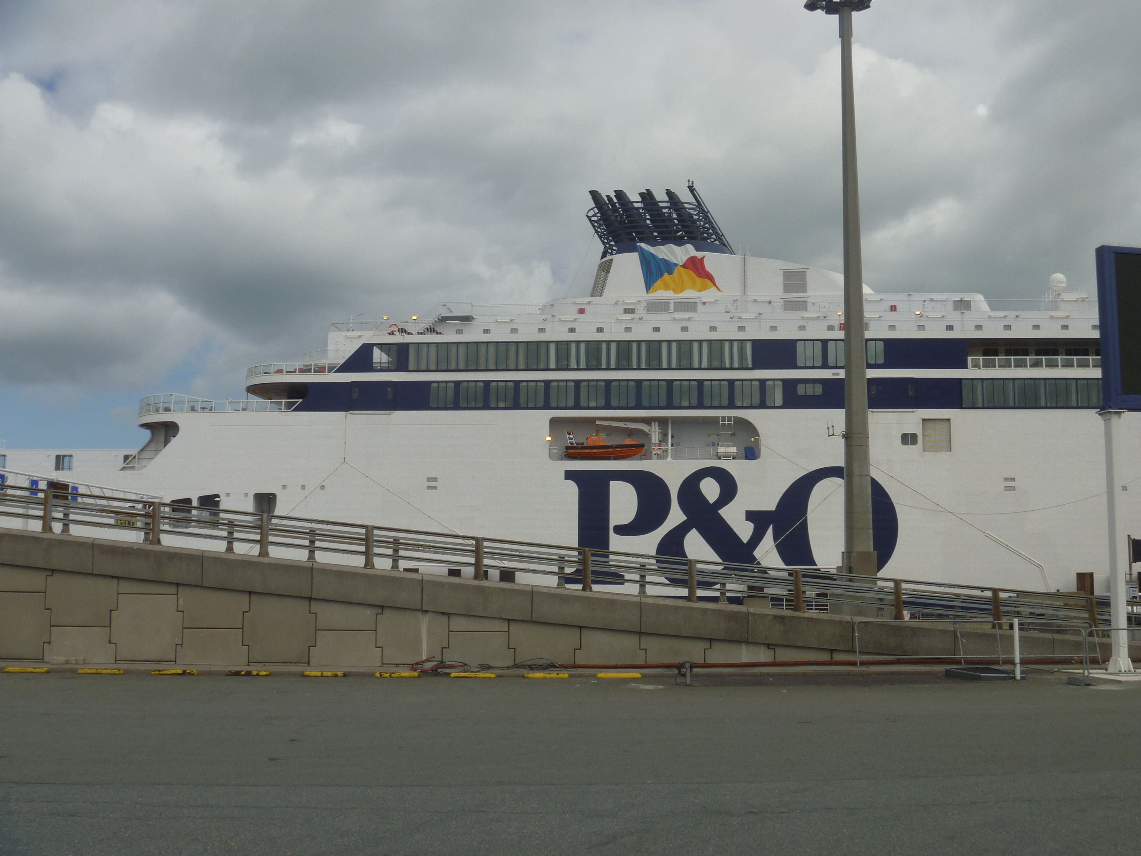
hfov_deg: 52.6
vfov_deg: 40.7
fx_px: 1154
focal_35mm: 35
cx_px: 570
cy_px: 428
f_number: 5.6
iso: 80
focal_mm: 6.3
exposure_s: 1/640
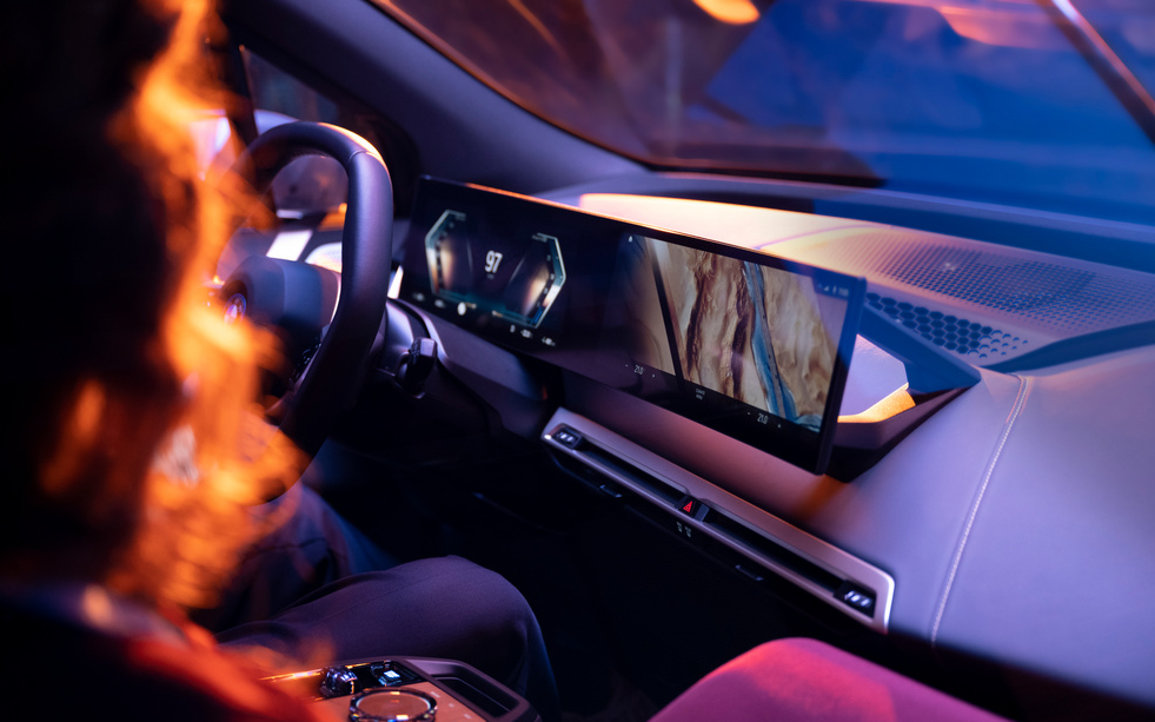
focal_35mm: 53
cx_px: 569
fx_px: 1668
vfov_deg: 24.4
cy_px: 392
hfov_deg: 38.2
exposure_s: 1/50
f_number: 2.8
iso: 1000
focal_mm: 51
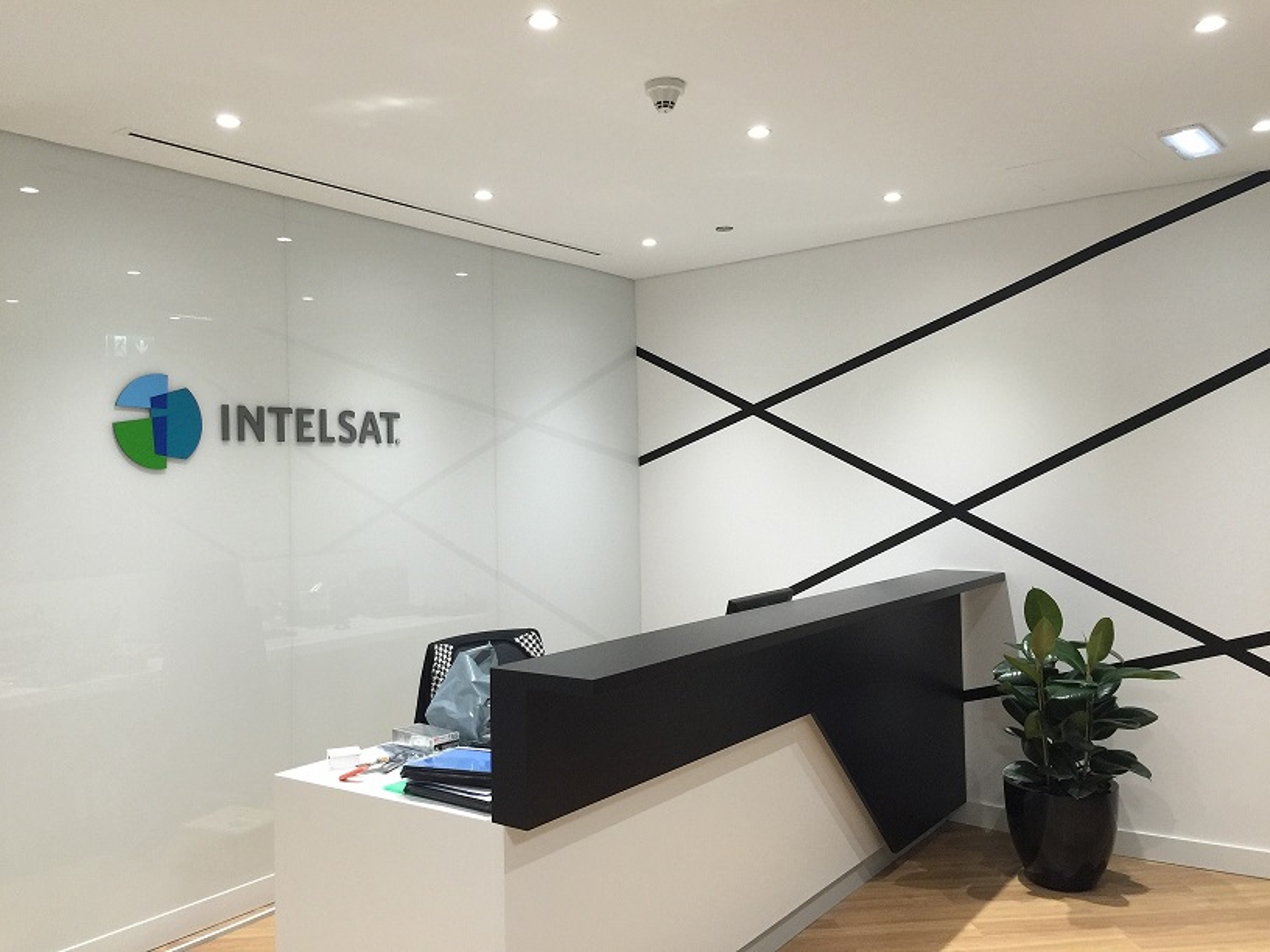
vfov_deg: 48.2
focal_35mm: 29
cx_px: 635
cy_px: 476
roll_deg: +0.8
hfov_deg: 61.7
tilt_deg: -1.0
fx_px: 1064
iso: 80
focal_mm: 4.15
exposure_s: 1/33
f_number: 2.2
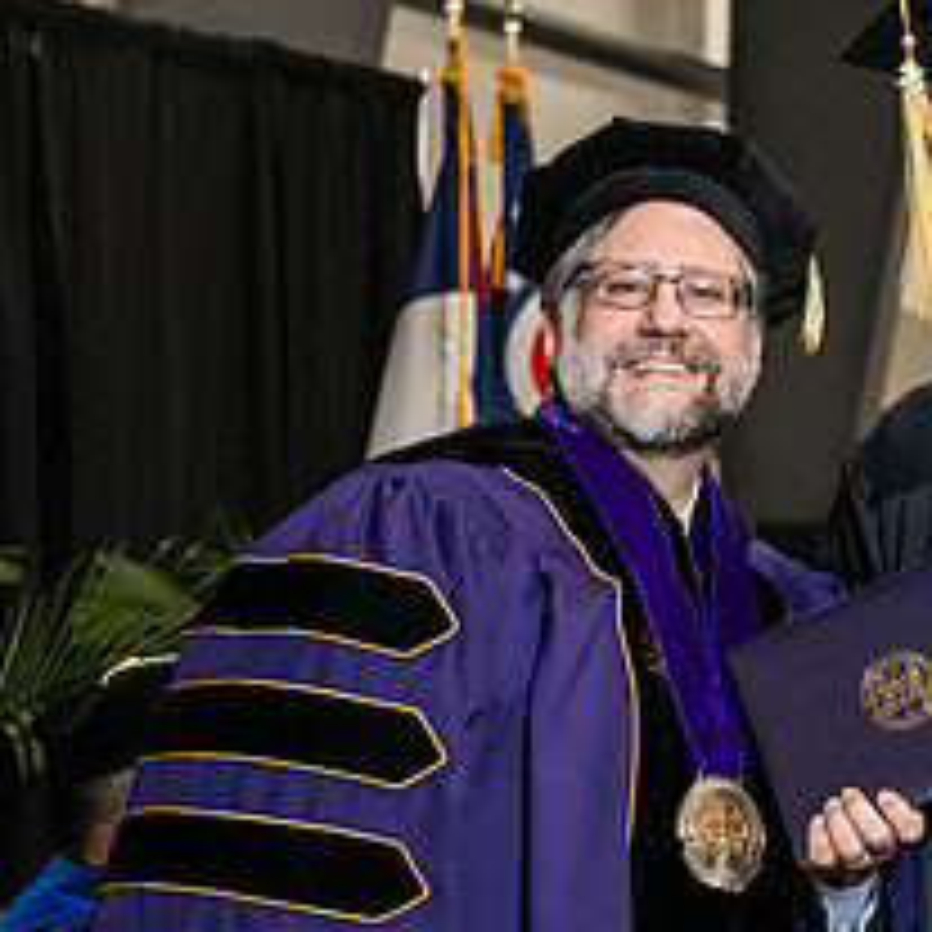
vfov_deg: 11.8
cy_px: 579
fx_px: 4508
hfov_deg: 11.7
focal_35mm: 148
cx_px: 801
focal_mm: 62
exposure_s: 1/200
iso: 2500
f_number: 5
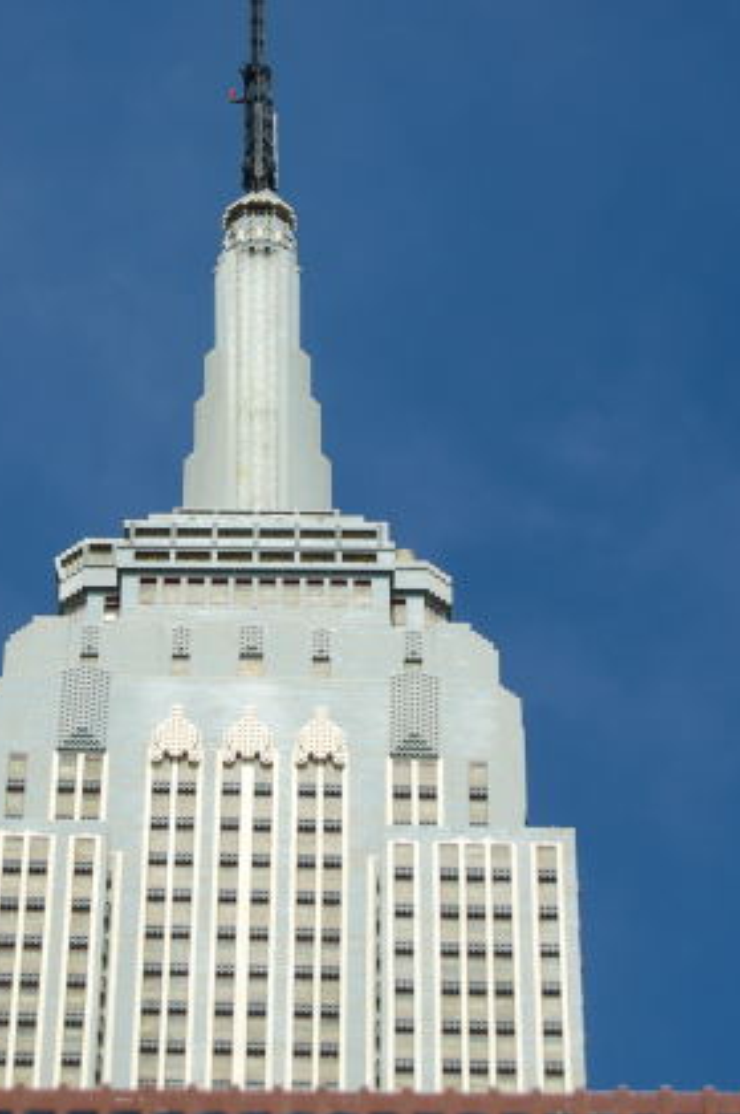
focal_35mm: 126
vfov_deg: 16.3
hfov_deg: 10.9
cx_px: 269
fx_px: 3887
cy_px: 401
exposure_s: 1/200
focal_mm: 55
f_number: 7.1
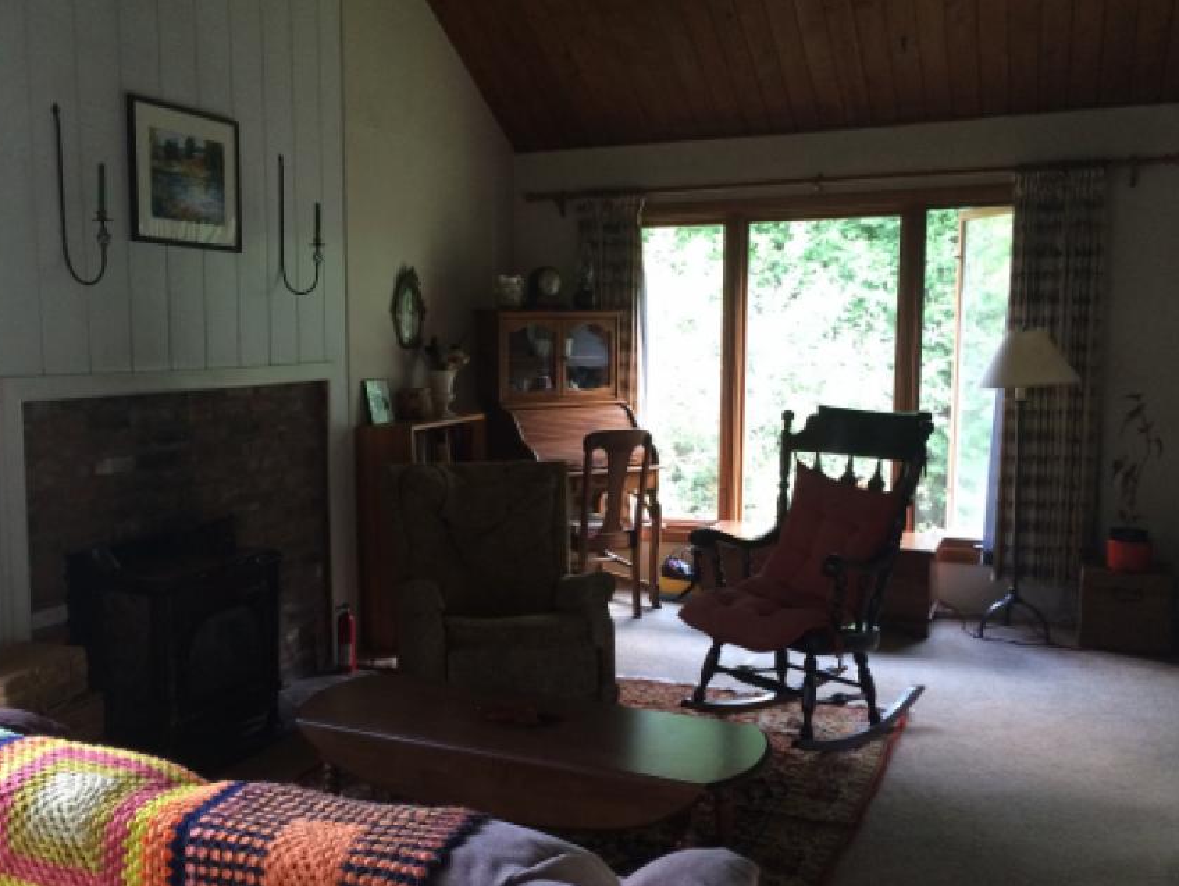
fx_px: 1193
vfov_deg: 40.7
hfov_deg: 52.4
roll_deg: +0.3
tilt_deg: -7.1
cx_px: 492
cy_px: 467
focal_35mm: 35
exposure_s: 1/30
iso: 200
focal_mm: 4.15
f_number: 2.2
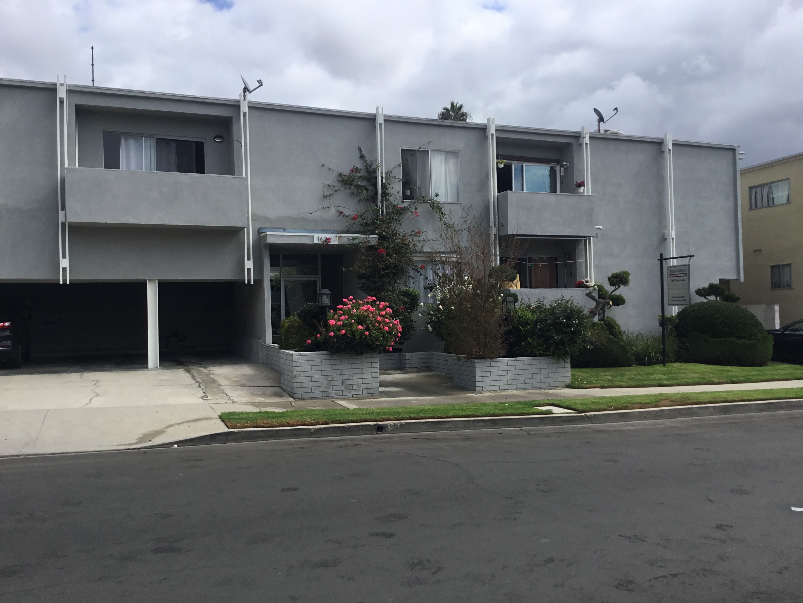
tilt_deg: +0.5
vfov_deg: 45.4
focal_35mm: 31
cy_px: 302
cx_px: 402
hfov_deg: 58.4
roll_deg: +1.9
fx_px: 719
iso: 25
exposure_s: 1/1664
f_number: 2.4
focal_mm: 3.3
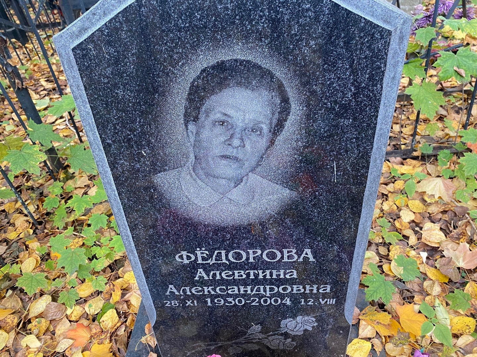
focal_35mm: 26
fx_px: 358
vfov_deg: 53.1
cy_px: 178
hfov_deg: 67.3
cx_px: 238
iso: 125
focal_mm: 4.25
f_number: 1.8
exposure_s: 1/97
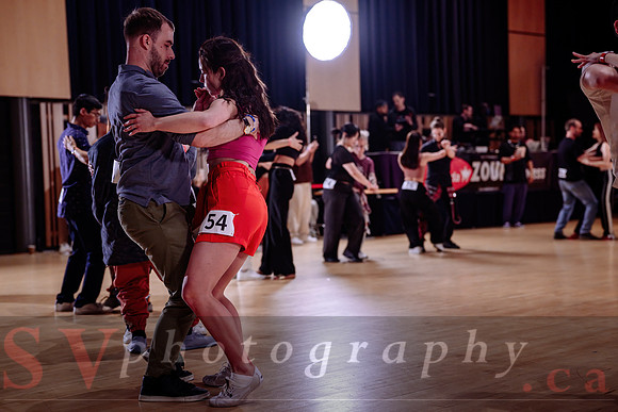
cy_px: 204
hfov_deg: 35.1
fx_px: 977
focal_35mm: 57
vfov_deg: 23.8
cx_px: 309
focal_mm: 51
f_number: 2
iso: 1250
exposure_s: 1/250
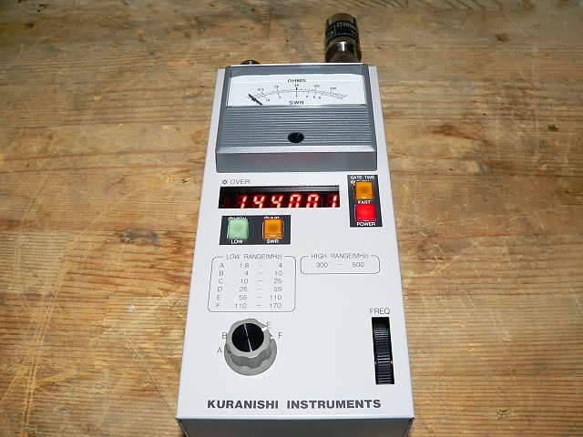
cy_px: 218
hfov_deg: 51.4
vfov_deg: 39.7
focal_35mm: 36
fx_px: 606
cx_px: 292
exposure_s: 1/30
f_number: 2.8
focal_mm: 6
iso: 100
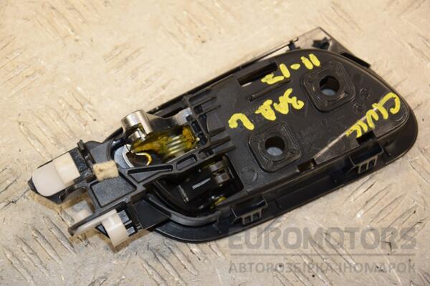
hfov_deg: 19.5
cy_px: 143
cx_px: 215
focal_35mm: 105
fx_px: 1254
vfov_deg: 13.0
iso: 800
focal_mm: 70
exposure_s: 1/200
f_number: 5.6
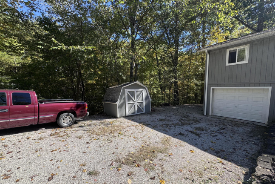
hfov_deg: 100.3
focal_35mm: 15
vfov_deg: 77.3
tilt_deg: -4.9
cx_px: 134
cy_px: 98
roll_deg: +2.3
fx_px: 115
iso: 40
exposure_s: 1/587
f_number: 2.2
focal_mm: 2.22
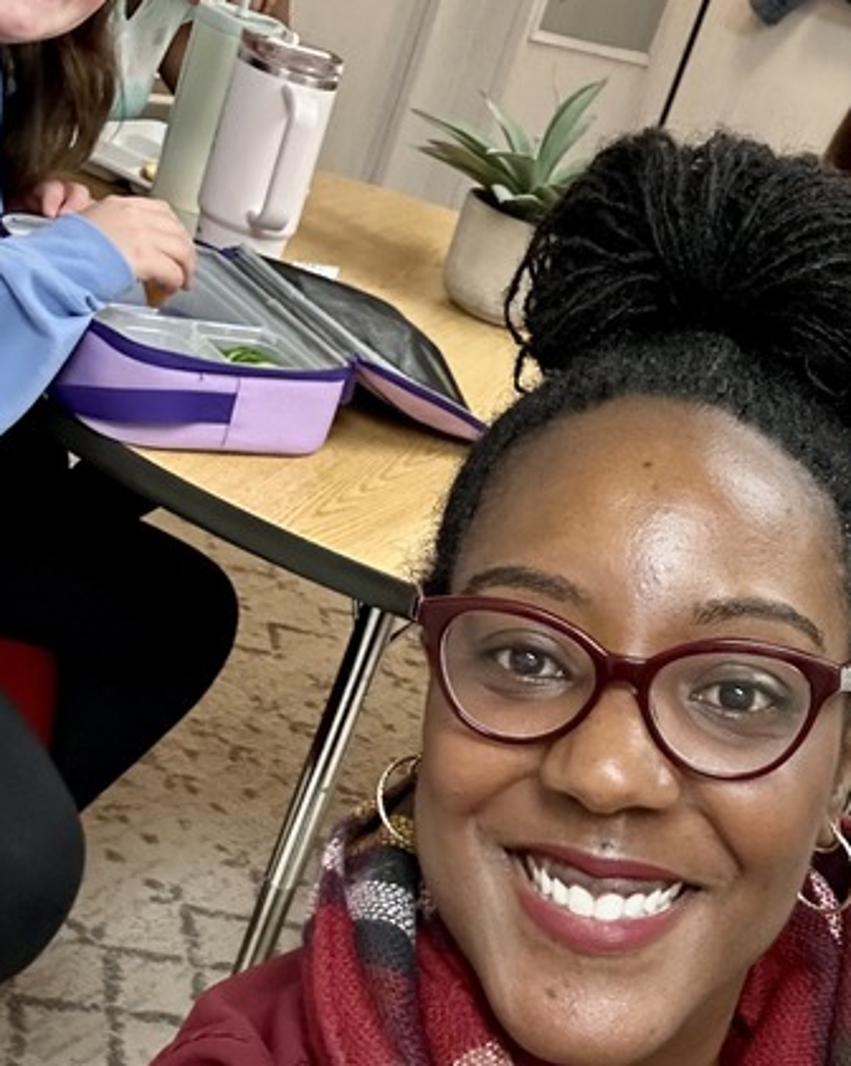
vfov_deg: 36.0
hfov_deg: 28.6
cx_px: 646
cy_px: 528
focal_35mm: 52
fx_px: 1639
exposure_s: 1/60
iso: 320
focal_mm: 2.69
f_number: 1.9
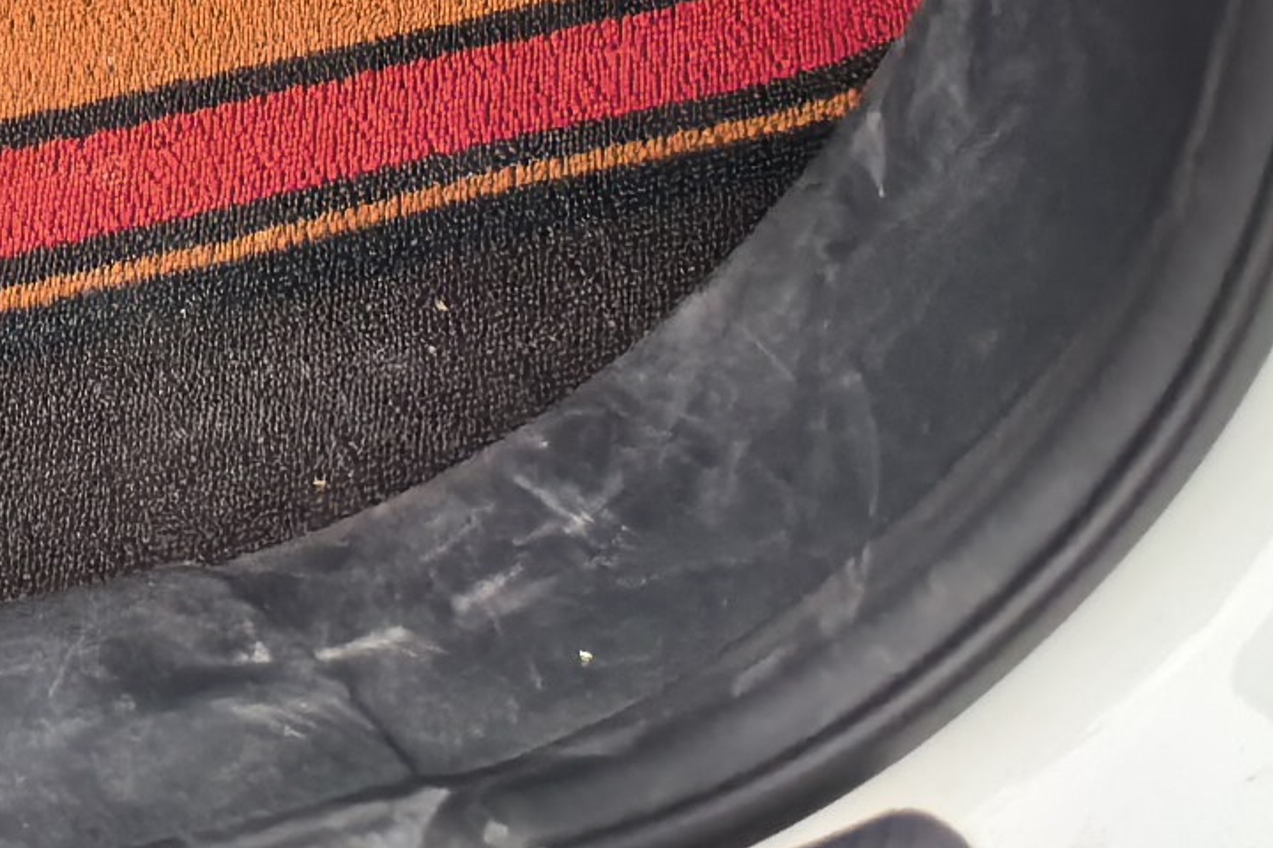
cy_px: -1753
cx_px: -1384
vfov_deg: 8.1
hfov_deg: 12.5
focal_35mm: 142
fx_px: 5021
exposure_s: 1/679
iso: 50
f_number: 2
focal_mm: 6.98
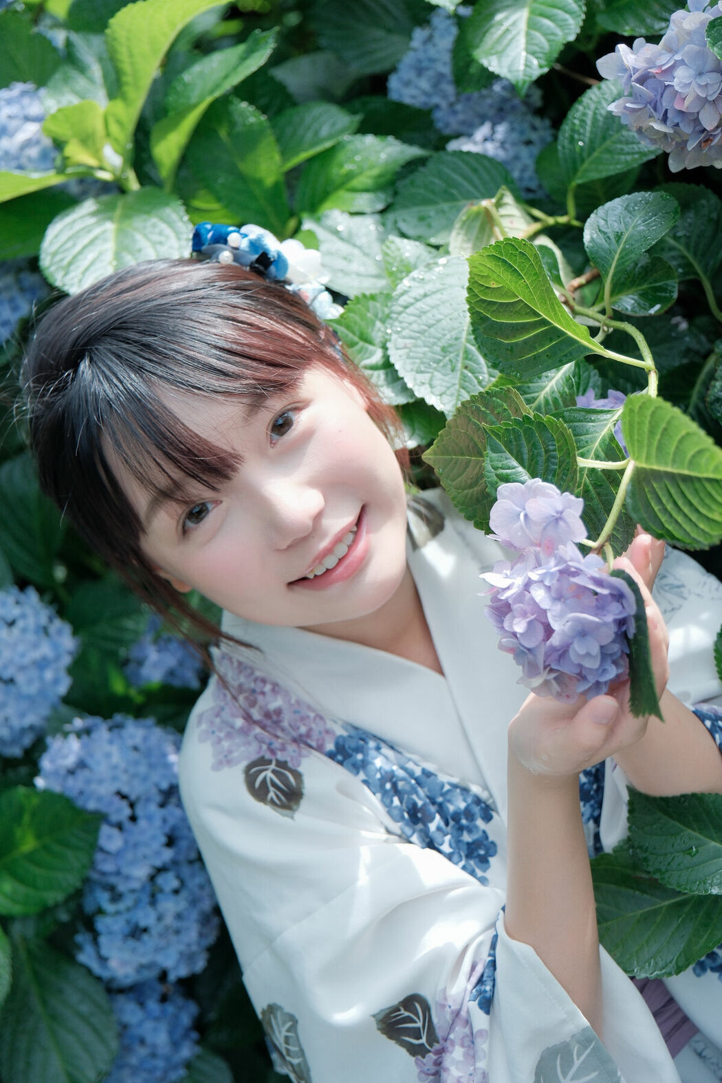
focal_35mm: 53
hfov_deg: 25.5
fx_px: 1594
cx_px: 361
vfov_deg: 37.5
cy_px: 542
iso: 800
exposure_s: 1/1250
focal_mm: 35
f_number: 2.8
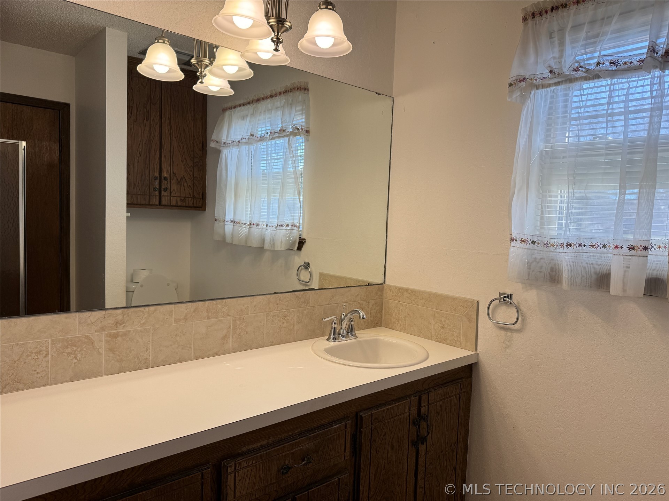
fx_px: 464
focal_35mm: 24
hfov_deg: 71.6
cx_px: 334
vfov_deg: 56.8
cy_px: 250
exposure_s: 1/247
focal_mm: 6.76
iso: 80
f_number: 1.78
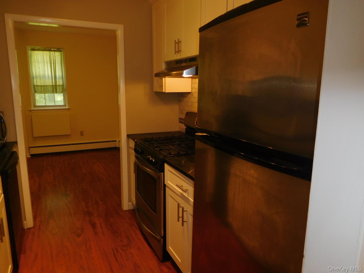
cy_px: 136
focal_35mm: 25
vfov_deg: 54.9
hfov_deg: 69.4
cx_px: 182
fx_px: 263
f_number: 3.4
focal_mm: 4.5
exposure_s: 1/30
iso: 200
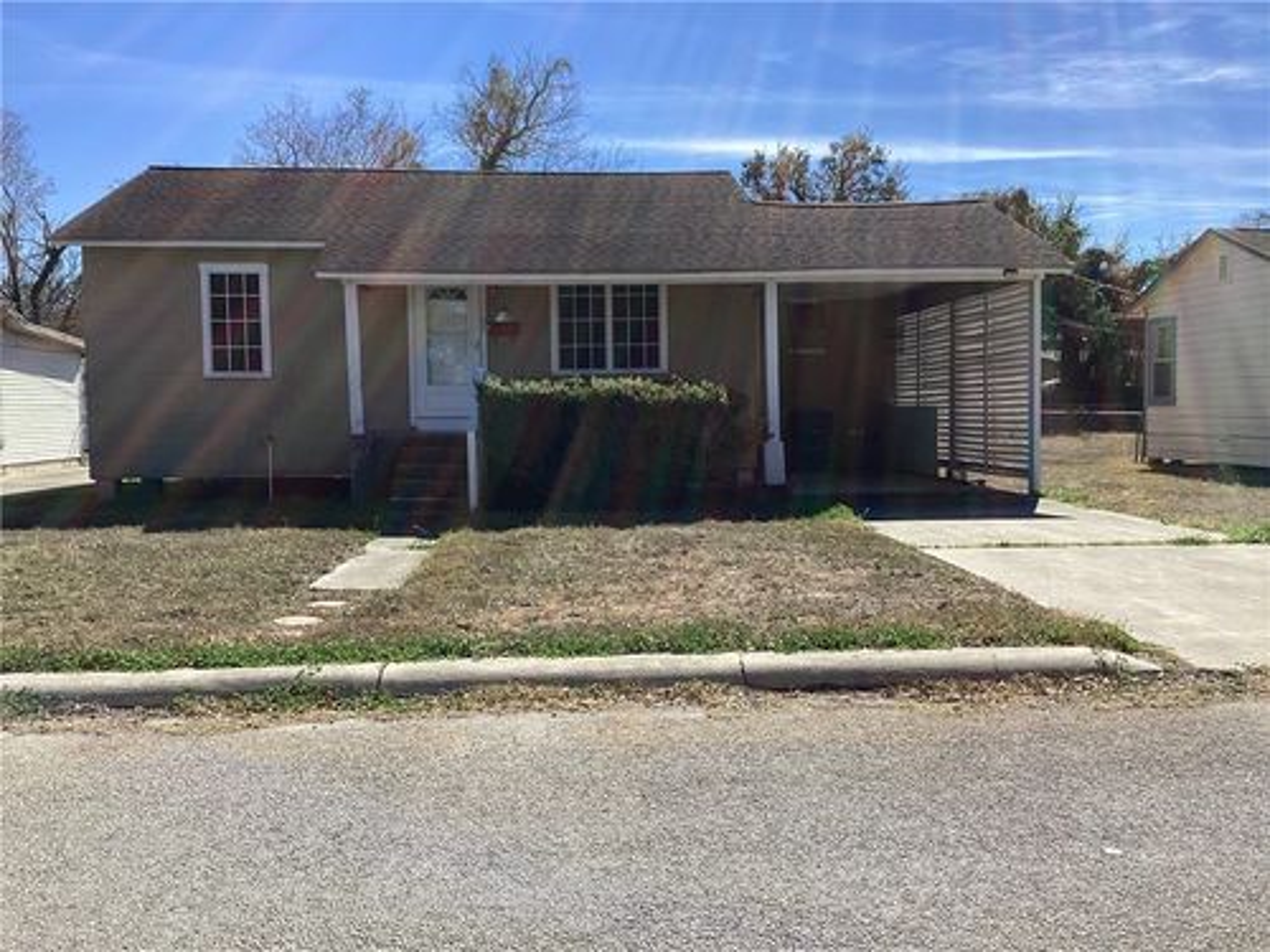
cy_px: 476
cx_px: 635
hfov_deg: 58.4
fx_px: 1137
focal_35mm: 31
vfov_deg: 45.4
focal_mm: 3.3
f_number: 2.4
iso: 25
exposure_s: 1/1294
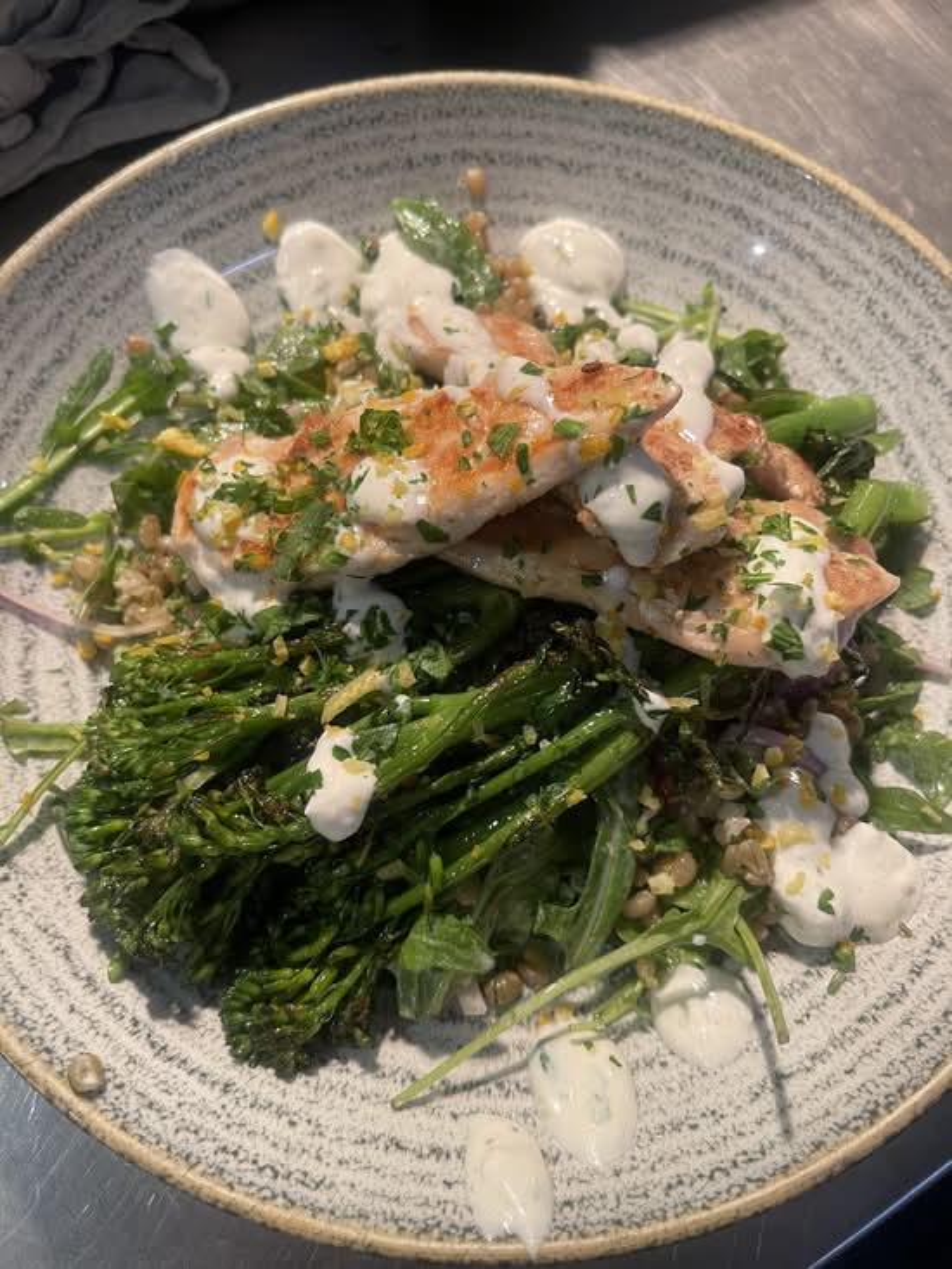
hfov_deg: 54.9
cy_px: 634
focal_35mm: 25
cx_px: 476
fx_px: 916
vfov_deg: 69.4
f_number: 1.6
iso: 100
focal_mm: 5.1
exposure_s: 1/50
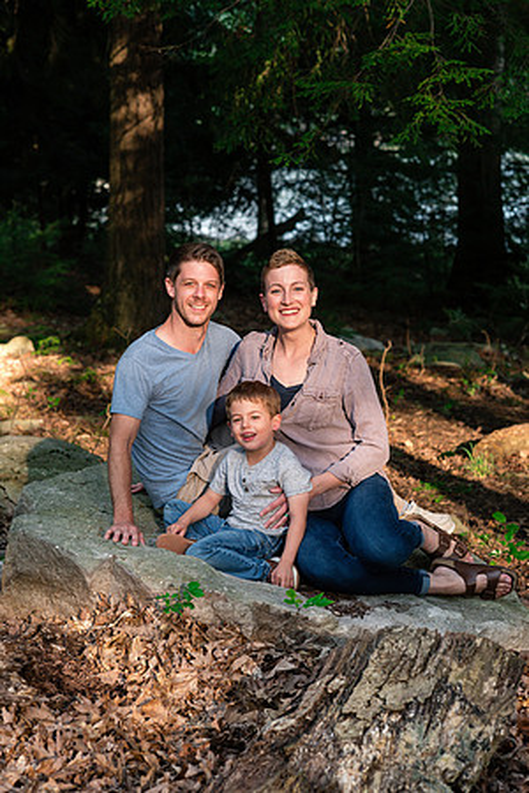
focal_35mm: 85
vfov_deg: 23.9
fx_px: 1873
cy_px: 396
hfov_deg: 16.1
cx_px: 264
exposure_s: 1/250
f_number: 5.6
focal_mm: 85
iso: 1000
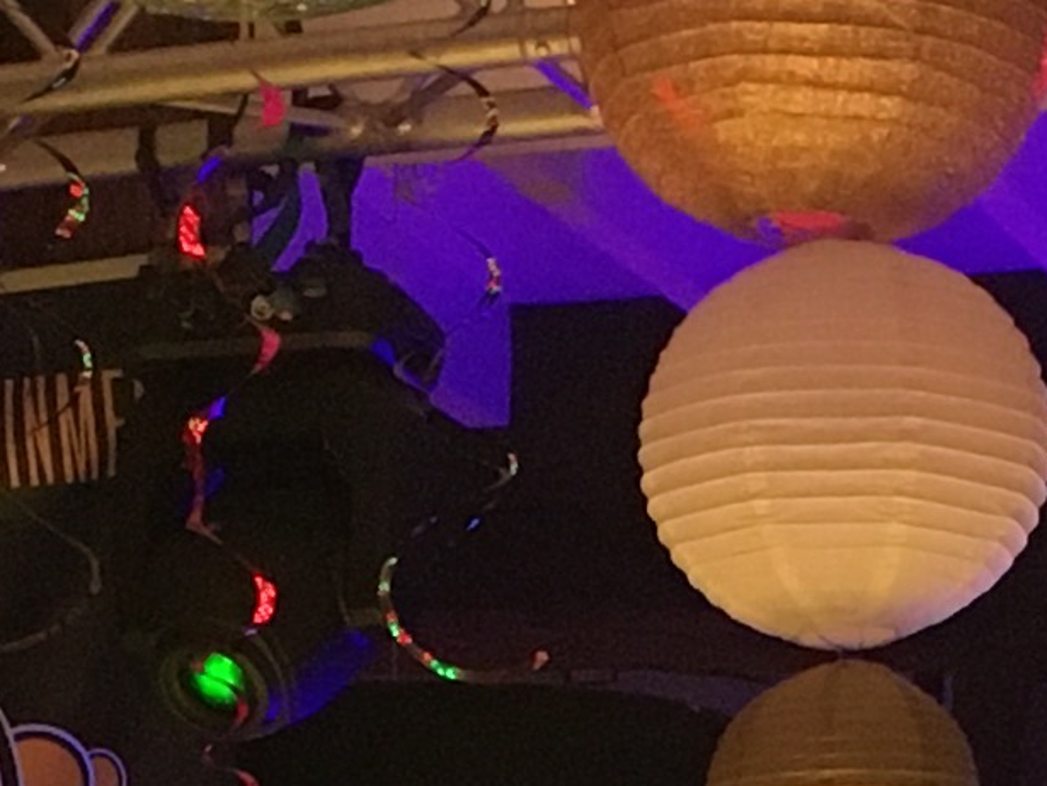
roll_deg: +0.8
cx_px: 443
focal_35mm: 190
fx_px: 5750
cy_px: 2055
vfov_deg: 7.2
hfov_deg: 10.4
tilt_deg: -2.5
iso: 200
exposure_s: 1/25
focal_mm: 4.15
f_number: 2.2
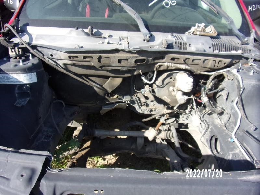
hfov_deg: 71.6
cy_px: 98
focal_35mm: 24
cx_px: 130
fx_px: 180
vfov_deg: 56.8
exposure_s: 1/400
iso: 80
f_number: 3.3
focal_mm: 4.3
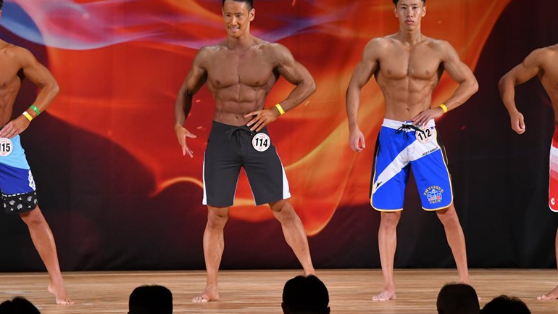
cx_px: 278
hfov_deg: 9.1
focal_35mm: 237
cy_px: 148
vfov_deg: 5.1
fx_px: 3506
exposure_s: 1/400
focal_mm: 150
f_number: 5.6
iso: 3200
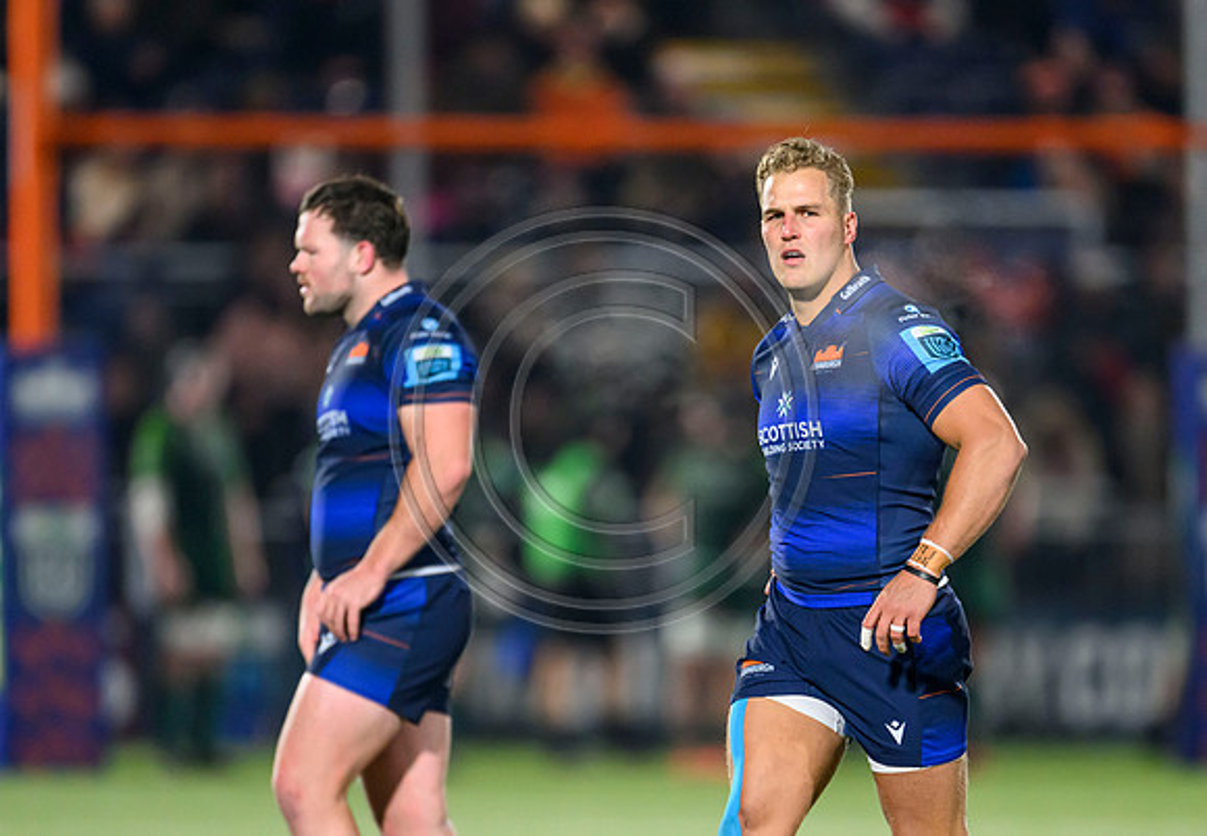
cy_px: 519
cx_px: 751
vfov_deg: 1.9
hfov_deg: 2.8
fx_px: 24706
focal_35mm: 728
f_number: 4
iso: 5000
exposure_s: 1/500
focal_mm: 560
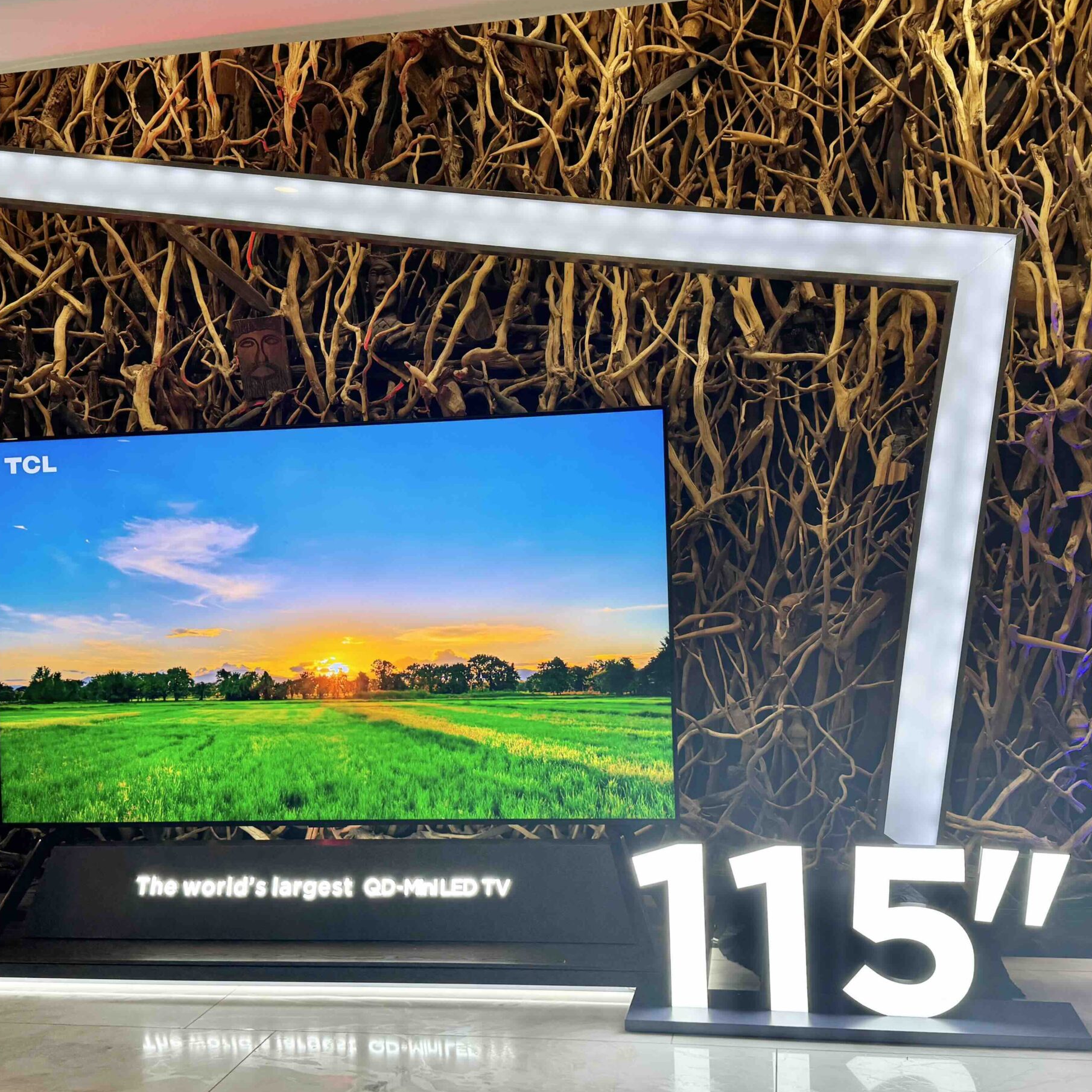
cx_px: 449
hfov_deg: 53.7
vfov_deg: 54.0
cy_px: 573
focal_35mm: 30
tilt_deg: -1.4
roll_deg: +1.8
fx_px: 1071
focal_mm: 6.76
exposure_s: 1/100
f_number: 1.78
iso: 80
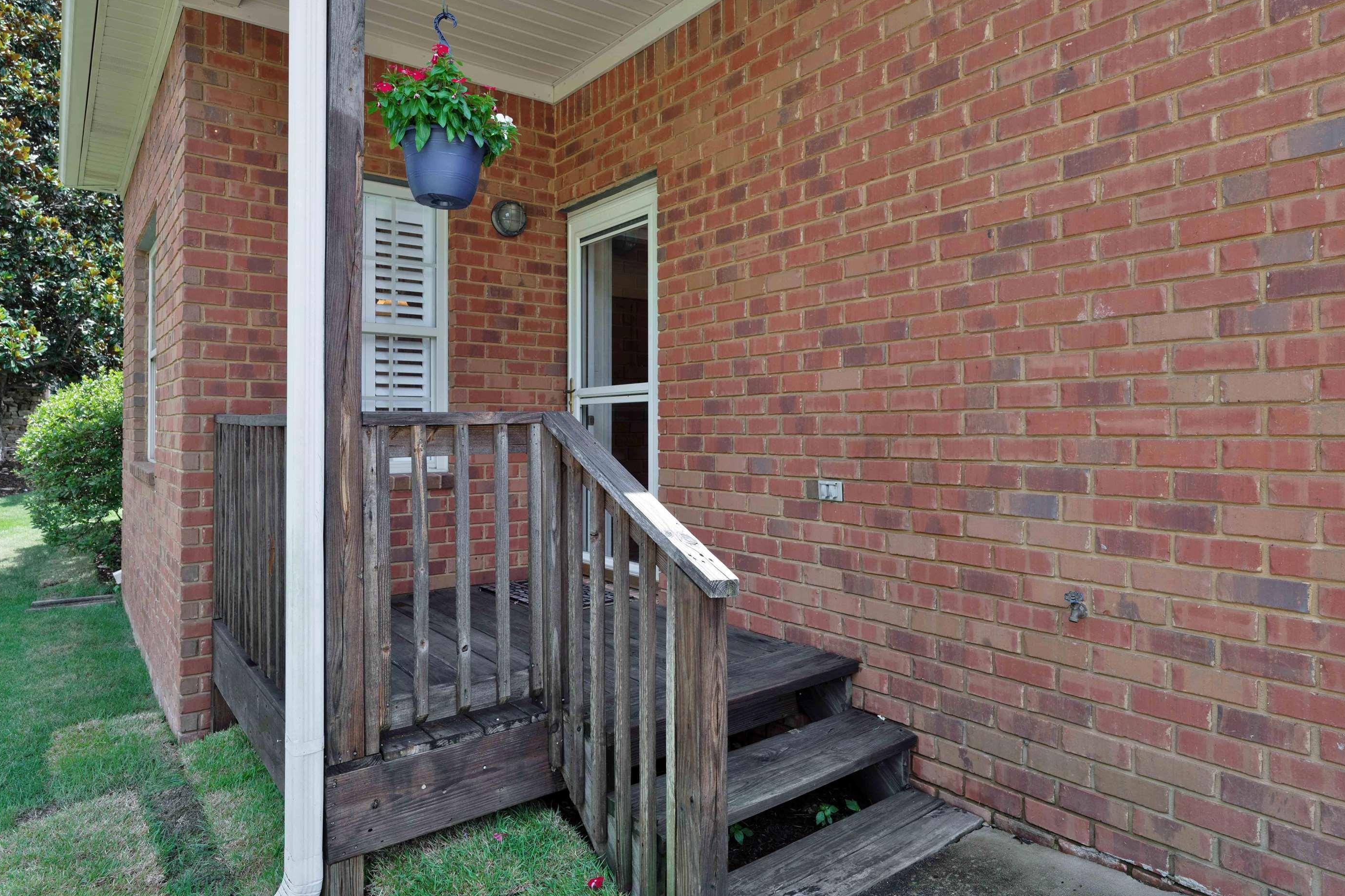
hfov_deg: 79.7
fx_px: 805
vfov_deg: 58.2
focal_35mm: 22
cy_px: 416
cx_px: 699
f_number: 8
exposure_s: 1/60
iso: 80
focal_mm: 19.5
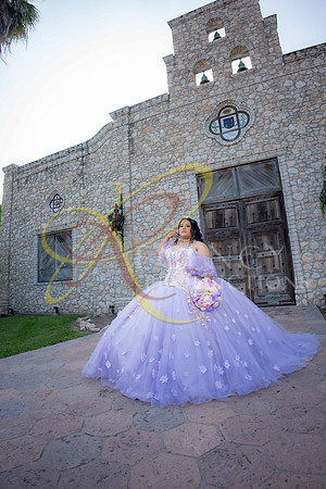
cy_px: 244
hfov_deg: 61.9
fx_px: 272
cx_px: 163
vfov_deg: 84.0
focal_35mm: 20
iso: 125
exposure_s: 1/800
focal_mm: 20
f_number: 2.8
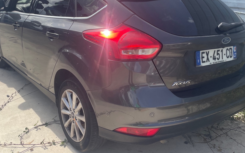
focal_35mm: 38
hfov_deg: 51.5
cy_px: 63
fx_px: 254
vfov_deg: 33.5
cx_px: 112
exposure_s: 1/2451
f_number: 1.6
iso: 32
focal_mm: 4.2
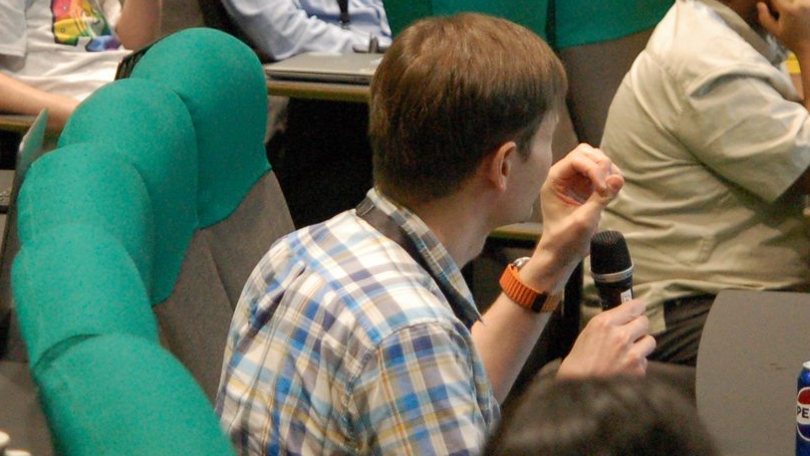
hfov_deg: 11.1
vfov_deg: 6.3
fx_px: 4147
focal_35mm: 193
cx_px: 538
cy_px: 210
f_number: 2.8
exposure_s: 1/125
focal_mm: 50
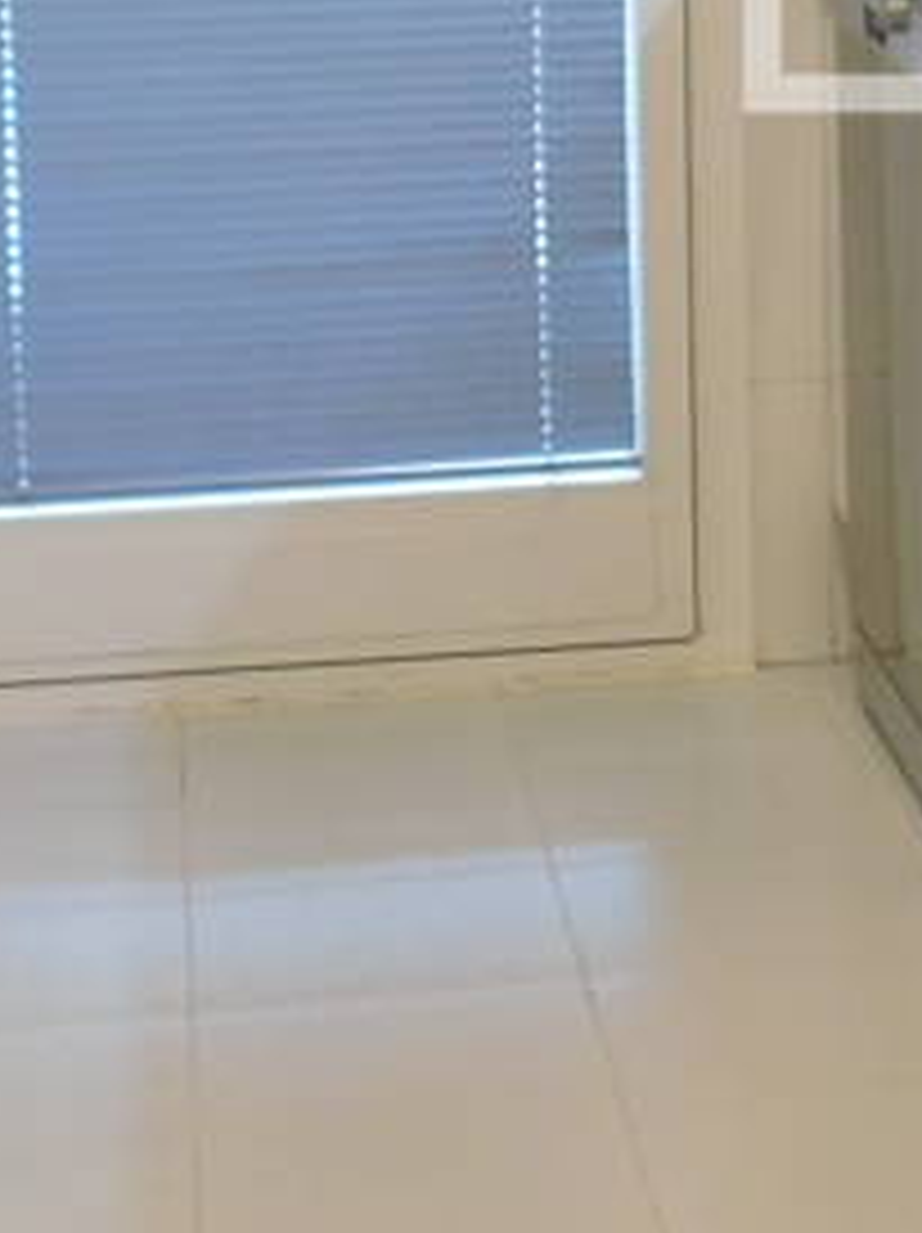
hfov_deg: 11.1
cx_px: 1538
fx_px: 4482
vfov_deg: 15.3
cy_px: -79
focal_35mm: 126
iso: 125
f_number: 3
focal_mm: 4
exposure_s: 1/30
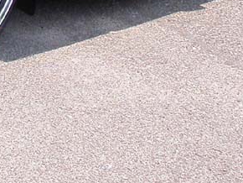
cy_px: -107
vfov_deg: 10.6
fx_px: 941
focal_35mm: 134
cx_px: -102
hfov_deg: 13.9
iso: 100
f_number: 6.7
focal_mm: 7.85
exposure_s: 1/218
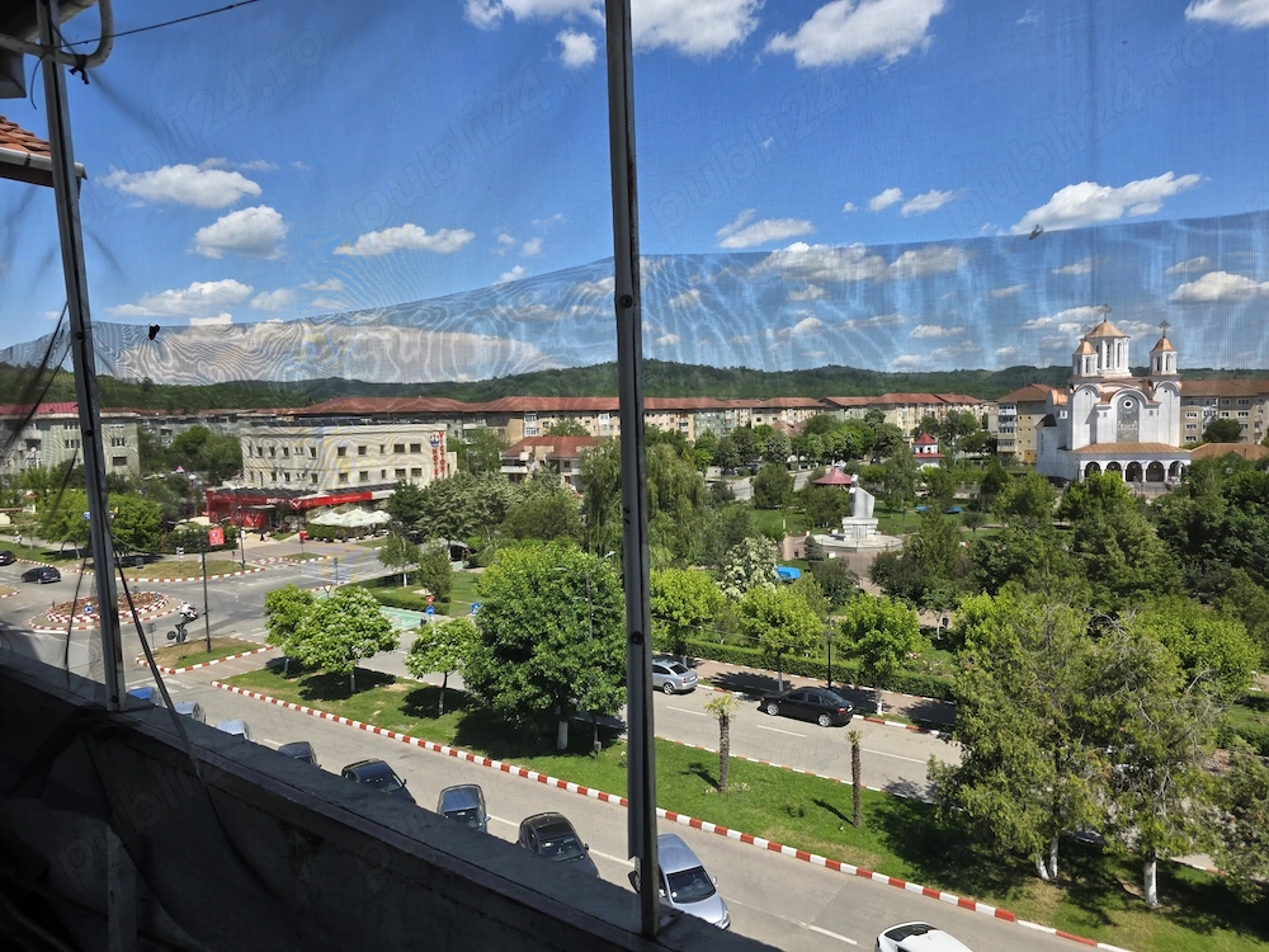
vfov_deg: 58.9
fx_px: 843
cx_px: 634
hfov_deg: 73.9
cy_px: 476
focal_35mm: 23
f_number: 1.7
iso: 80
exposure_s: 1/3569
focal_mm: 6.3
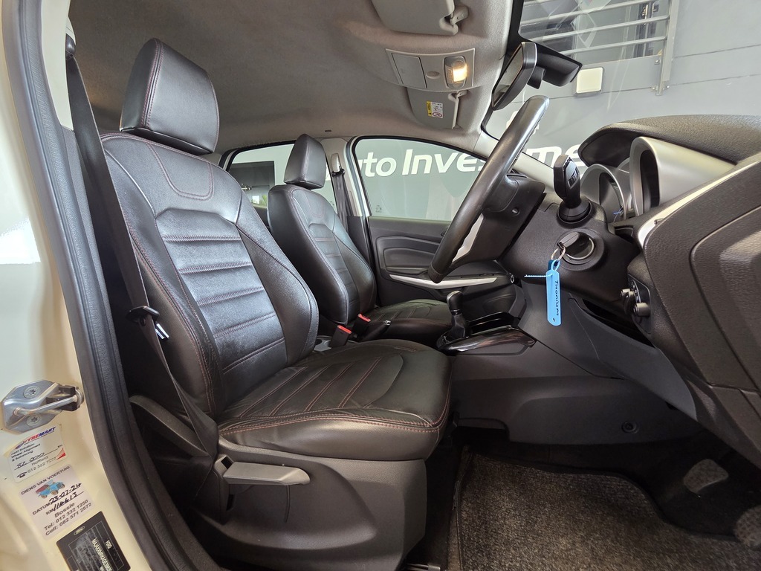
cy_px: 286
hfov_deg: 106.2
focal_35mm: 13
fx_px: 286
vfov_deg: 89.9
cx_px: 380
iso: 320
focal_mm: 2.2
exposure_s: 1/50
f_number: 2.2
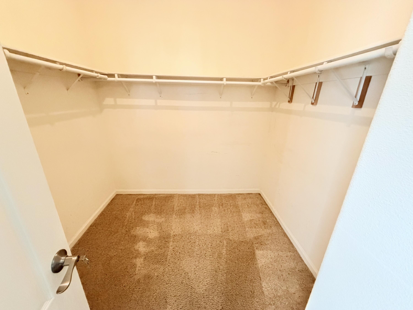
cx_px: 206
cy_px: 155
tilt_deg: -20.3
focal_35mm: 14
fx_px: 167
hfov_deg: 102.1
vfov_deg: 85.7
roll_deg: -0.8
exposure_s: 1/60
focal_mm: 2.22
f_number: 2.2
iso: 800
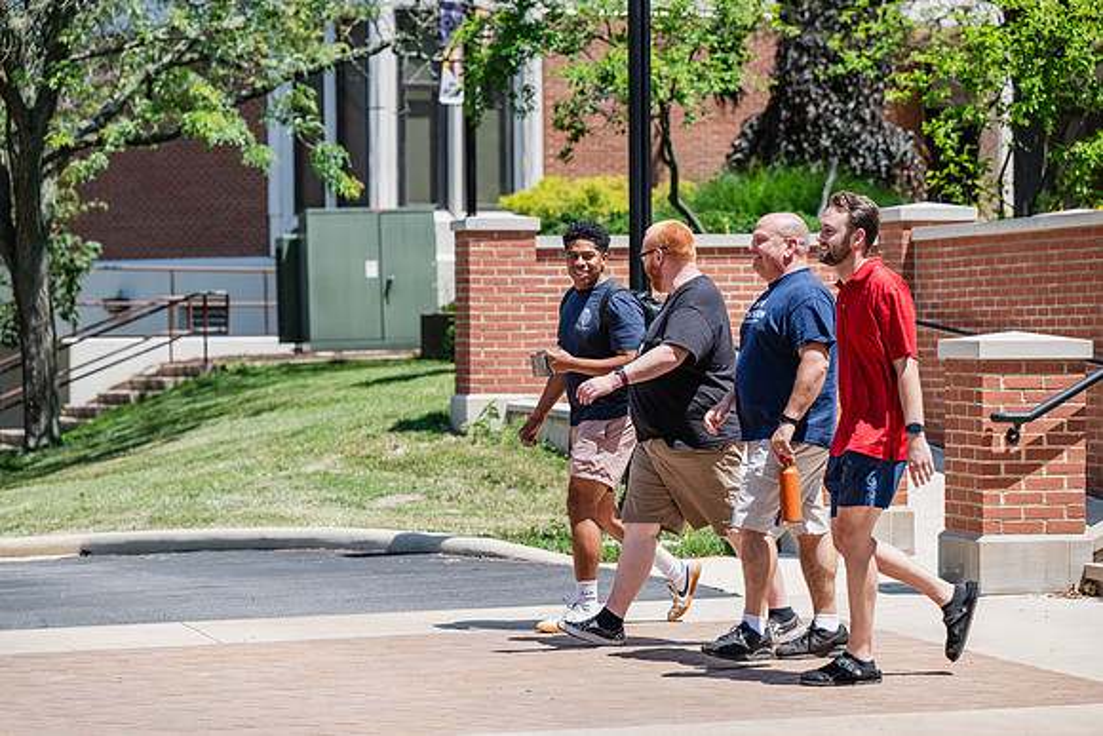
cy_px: 368
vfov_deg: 11.9
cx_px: 552
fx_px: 3524
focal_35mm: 115
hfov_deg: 17.8
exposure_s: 1/500
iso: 80
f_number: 4
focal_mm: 115
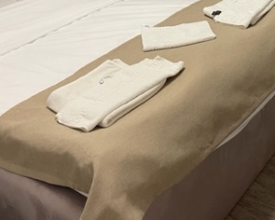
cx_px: 224
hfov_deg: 33.1
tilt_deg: -19.4
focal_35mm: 55
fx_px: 448
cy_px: 7
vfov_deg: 26.3
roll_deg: +4.0
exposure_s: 1/50
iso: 200
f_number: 1.6
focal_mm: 4.2
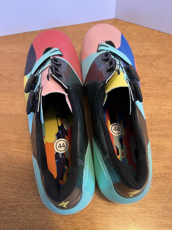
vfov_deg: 67.3
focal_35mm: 26
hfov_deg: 53.1
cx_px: 86
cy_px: 115
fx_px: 172
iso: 400
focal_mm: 5.7
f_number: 1.5
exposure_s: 1/40
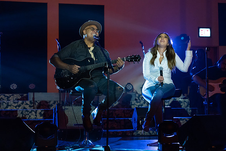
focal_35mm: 70
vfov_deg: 19.5
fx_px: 440
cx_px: 113
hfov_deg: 28.8
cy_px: 76
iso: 5000
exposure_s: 1/500
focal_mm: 70
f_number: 4
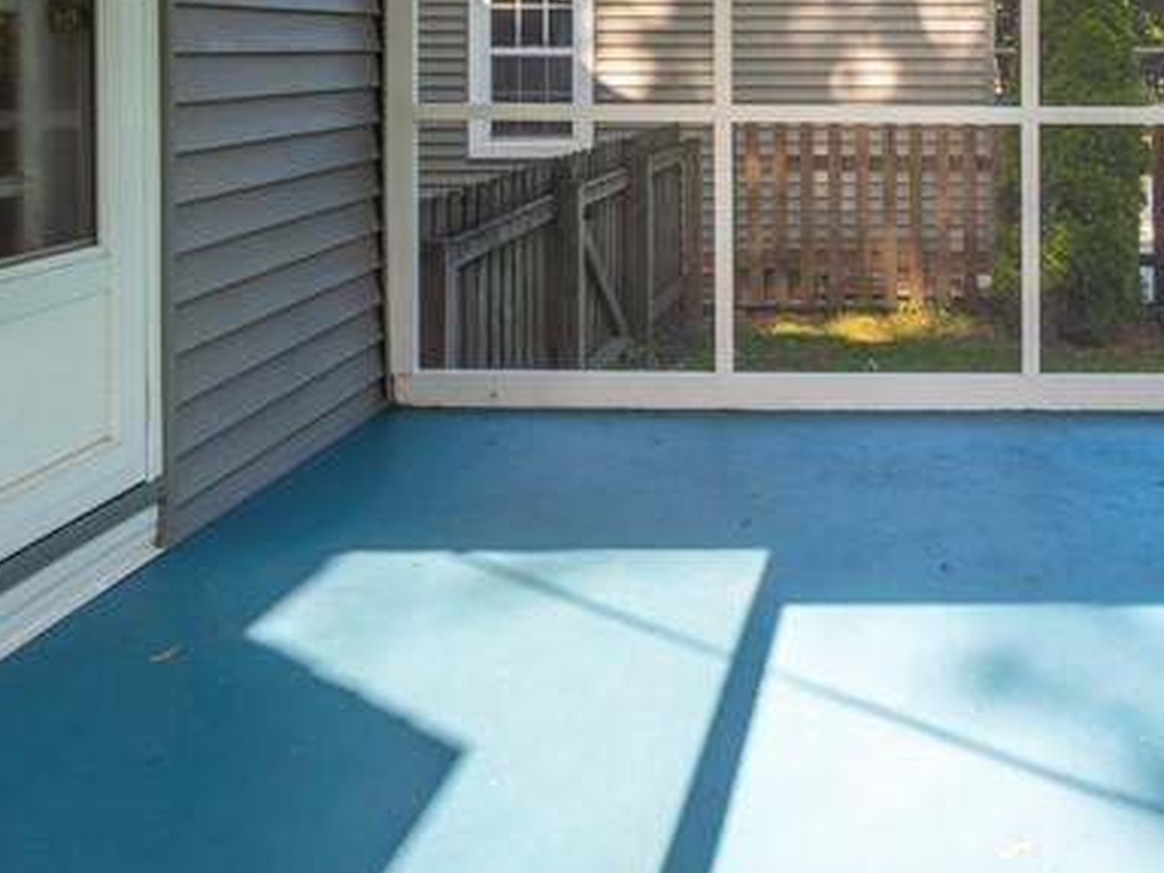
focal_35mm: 38
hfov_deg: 46.9
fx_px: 1278
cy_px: 15
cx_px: 893
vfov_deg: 34.6
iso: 500
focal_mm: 14
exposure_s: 1/125
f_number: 9
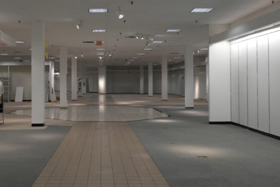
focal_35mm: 46
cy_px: 73
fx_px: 358
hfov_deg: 42.3
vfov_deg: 29.1
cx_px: 100
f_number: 3.5
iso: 400
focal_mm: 22
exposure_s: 1/80
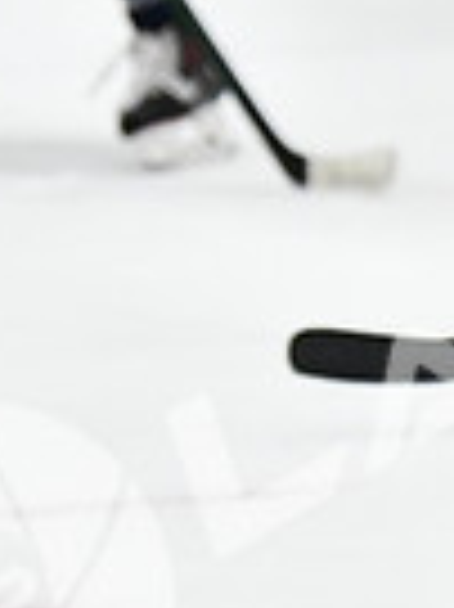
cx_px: 769
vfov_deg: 2.5
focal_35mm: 807
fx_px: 14134
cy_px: 142
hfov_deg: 1.8
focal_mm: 130
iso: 6400
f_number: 2.8
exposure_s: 1/1600
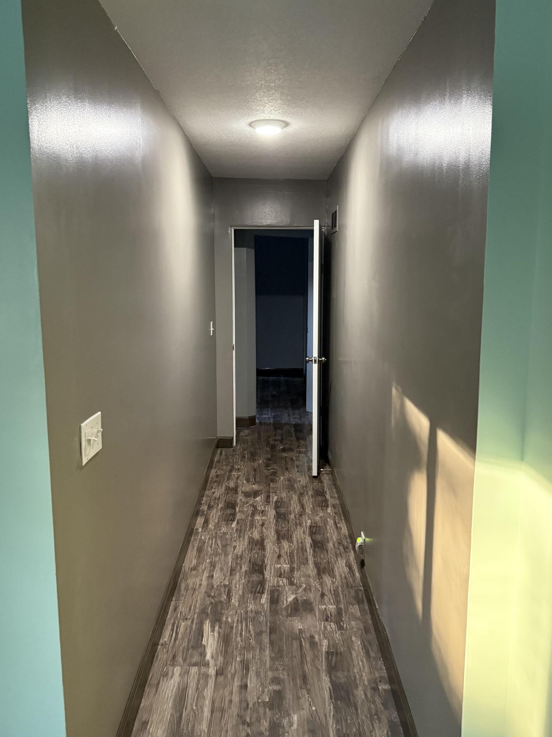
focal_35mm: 26
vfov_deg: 67.3
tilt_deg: -7.1
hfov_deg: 53.0
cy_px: 353
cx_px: 289
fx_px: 553
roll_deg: +0.4
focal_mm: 6.76
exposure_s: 1/60
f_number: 1.78
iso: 800
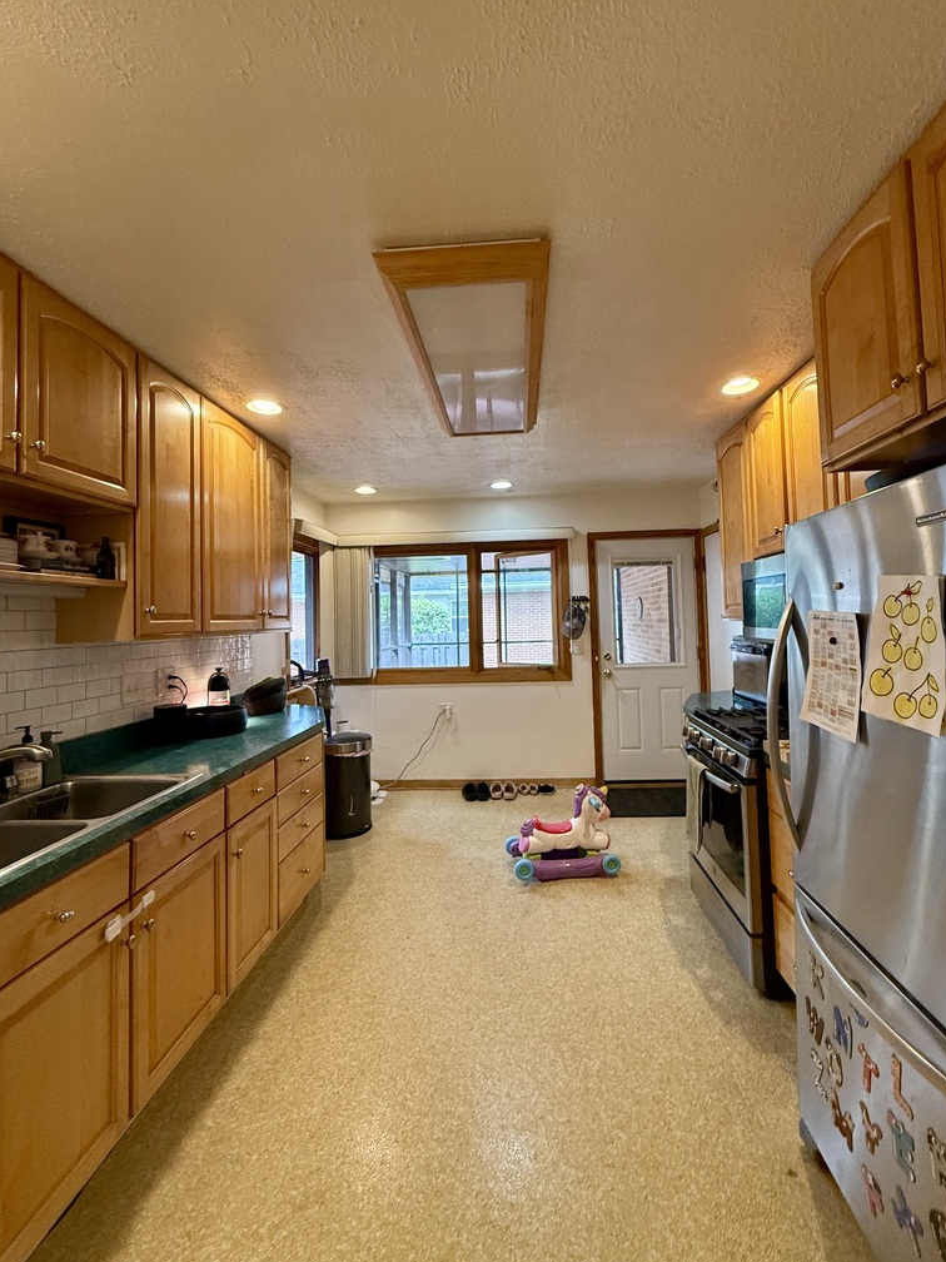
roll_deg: +0.4
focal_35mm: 15
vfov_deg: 98.1
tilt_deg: +3.3
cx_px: 497
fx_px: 547
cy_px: 603
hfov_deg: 81.7
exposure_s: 1/120
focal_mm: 2.22
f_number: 2.2
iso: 400
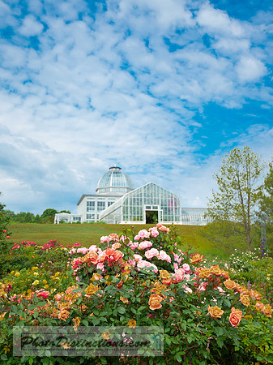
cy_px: 182
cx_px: 136
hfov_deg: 39.6
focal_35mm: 36
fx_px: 379
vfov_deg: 51.4
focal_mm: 18
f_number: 4
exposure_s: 1/640
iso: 200
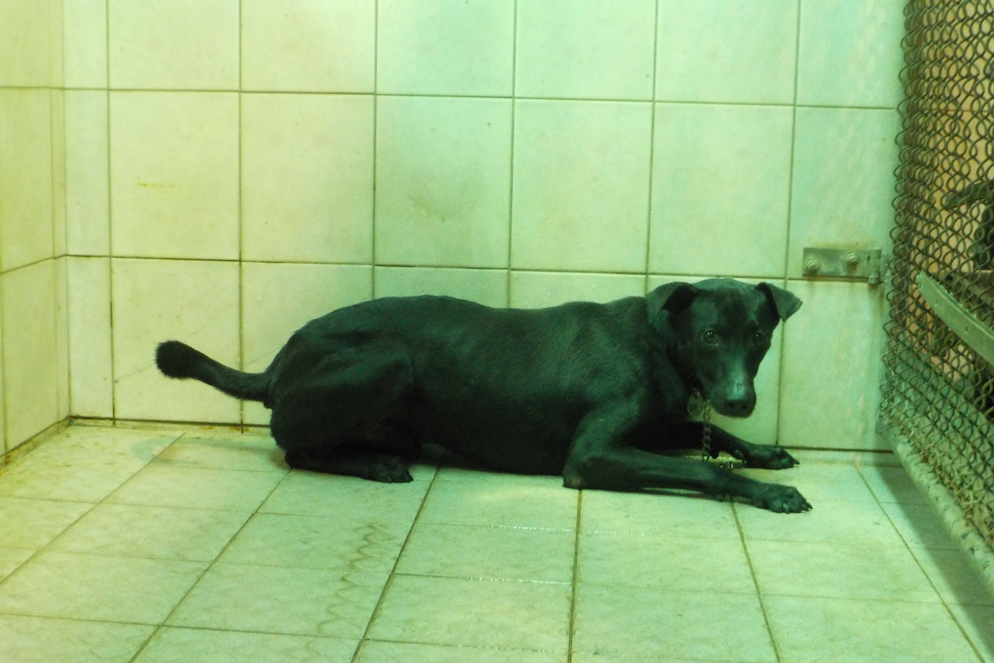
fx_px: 1353
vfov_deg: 27.5
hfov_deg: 40.3
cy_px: 342
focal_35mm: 49
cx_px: 498
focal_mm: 6.4
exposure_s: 1/10
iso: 400
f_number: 4.2
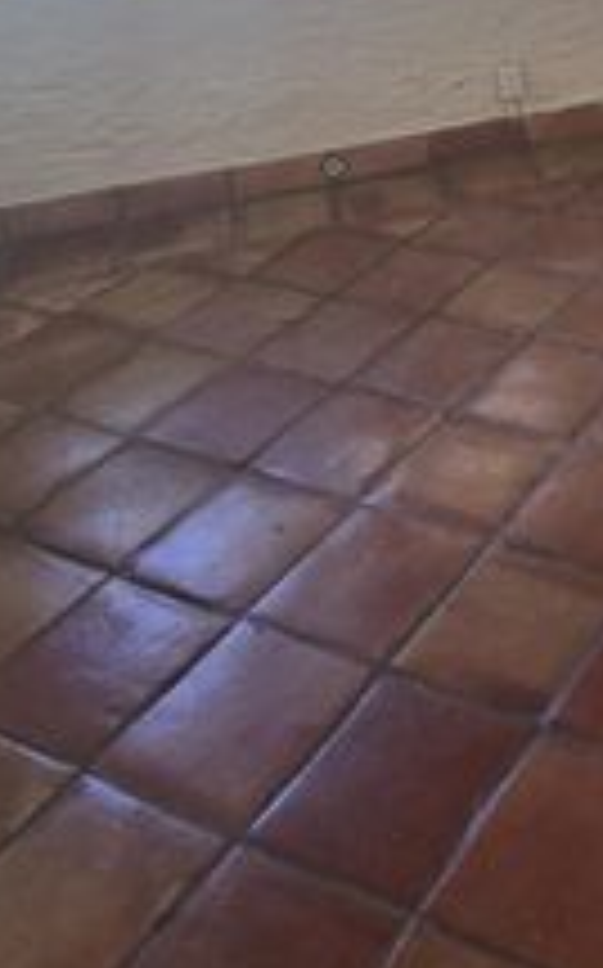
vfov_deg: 40.2
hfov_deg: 27.0
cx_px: 752
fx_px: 1080
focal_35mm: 41
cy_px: -68
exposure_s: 1/120
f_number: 2.2
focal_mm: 2.2
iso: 80
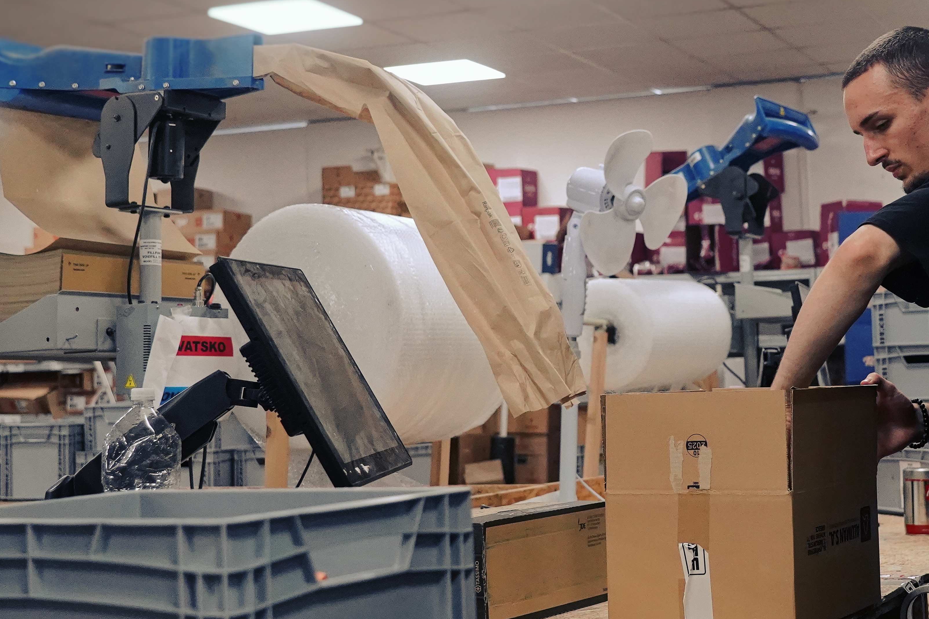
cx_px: 630
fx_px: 1599
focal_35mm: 62
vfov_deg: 21.8
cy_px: 225
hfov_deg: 32.1
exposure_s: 1/200
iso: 5000
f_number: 4
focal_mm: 33
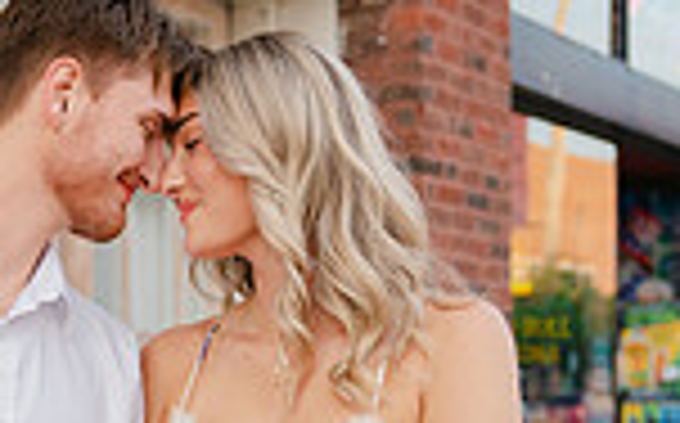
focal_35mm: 113
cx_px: 135
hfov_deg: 18.3
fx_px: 2092
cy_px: 400
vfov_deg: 11.5
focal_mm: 37.1
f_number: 2.8
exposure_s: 1/250
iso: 250
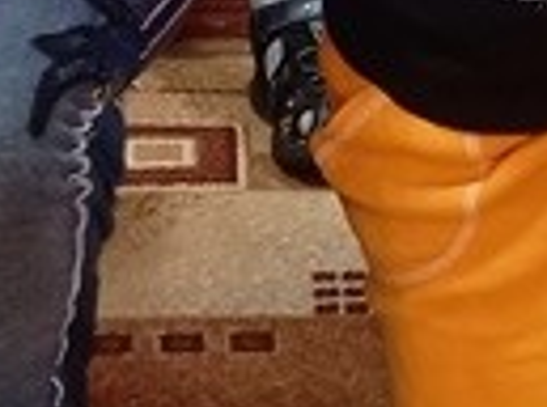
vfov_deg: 6.9
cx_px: 157
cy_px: -695
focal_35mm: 199
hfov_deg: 10.0
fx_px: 3136
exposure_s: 1/30
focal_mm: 4.6
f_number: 2
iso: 250
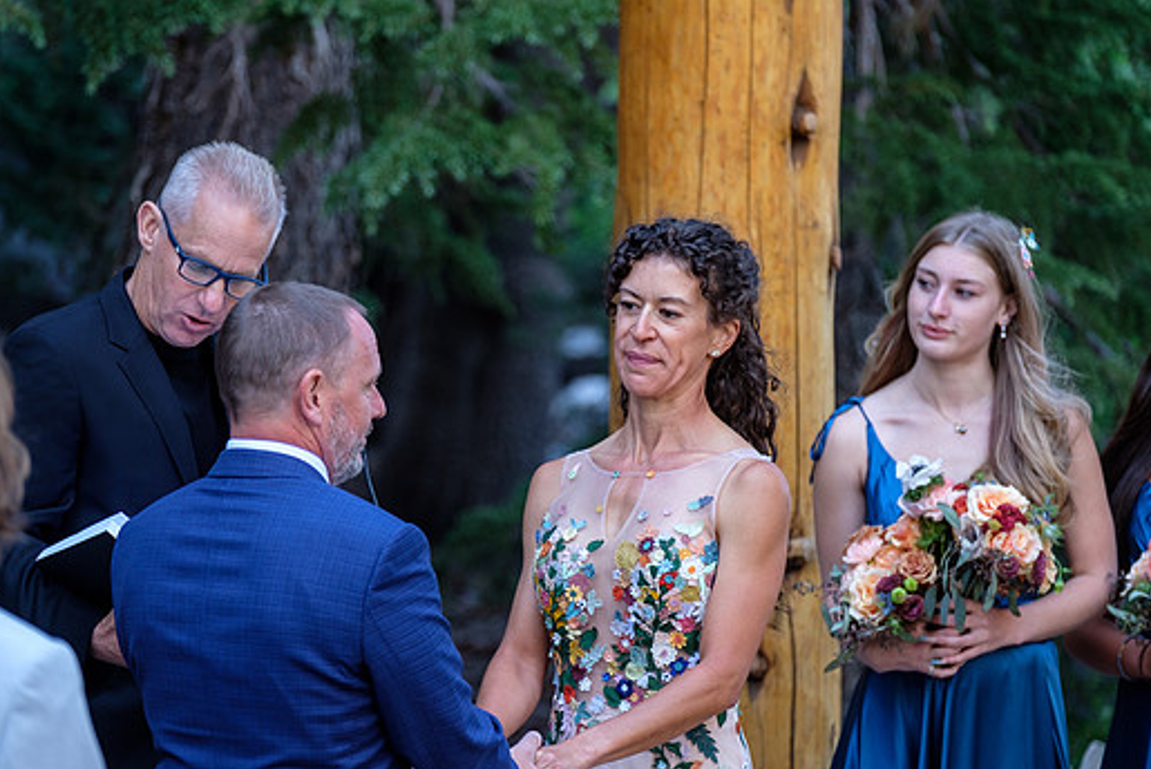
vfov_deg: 7.7
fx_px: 5726
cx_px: 527
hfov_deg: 11.5
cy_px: 392
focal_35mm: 179
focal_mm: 106
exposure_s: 1/55
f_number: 2.8
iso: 200
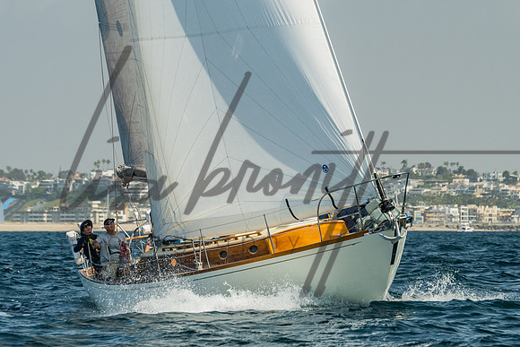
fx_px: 4563
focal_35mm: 316
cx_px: 274
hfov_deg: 6.5
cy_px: 157
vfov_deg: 4.4
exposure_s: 1/800
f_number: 6.3
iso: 320
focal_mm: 170
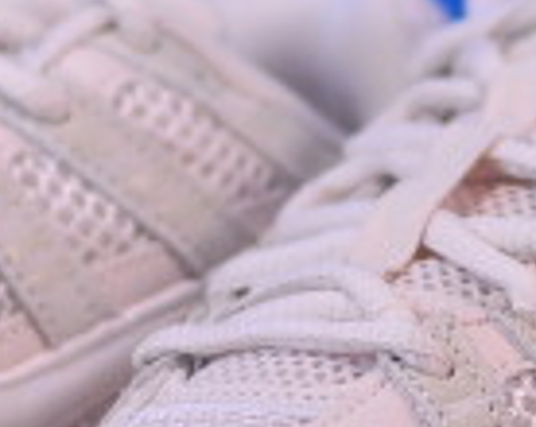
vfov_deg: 3.8
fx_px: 6463
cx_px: 194
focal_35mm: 408
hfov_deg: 4.7
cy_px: 60
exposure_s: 1/320
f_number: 2.5
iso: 250
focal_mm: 50
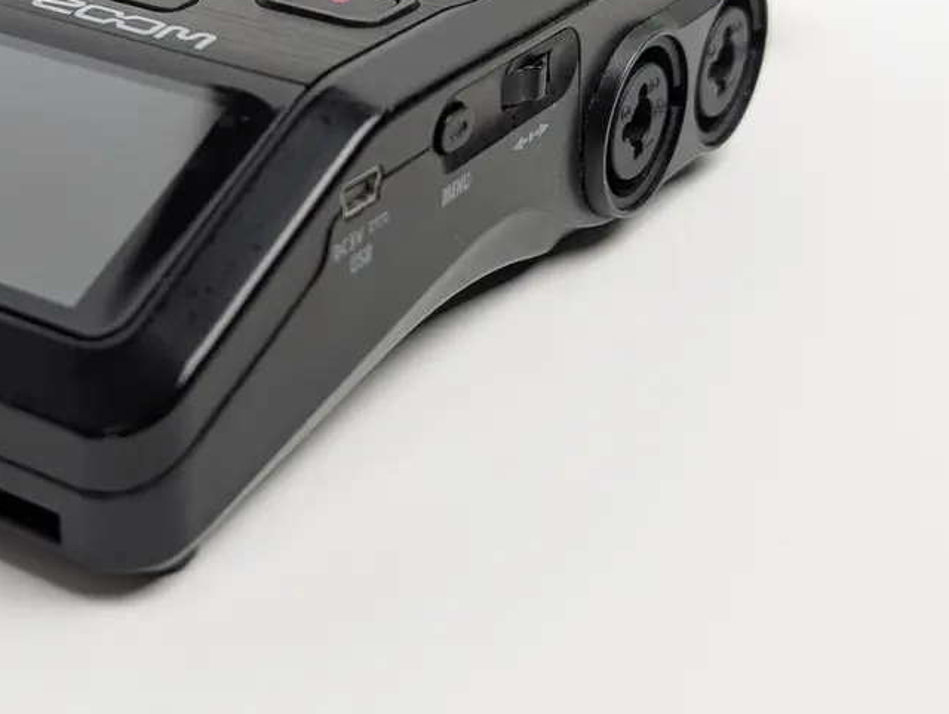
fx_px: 1977
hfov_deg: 26.8
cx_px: 280
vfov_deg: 20.4
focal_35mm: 72
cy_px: 210
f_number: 1.85
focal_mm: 6.81
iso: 72
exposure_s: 1/60
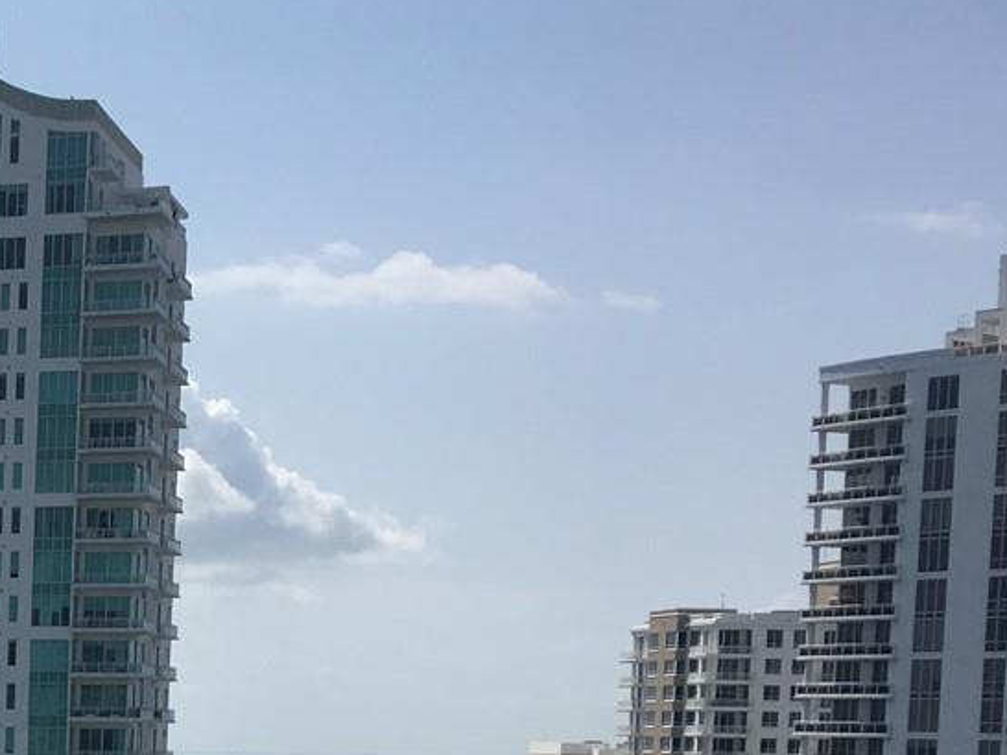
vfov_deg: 16.5
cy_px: 951
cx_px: -315
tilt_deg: -4.5
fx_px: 2472
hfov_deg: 20.9
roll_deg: -1.1
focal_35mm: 85
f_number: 2.2
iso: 25
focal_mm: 4.15
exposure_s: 1/2959
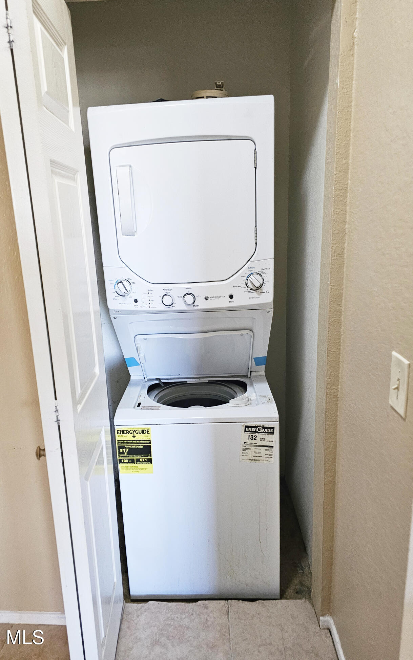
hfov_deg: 49.2
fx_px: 450
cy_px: 330
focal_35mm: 25
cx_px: 189
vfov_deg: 72.5
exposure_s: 1/40
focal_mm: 6.3
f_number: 1.7
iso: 500
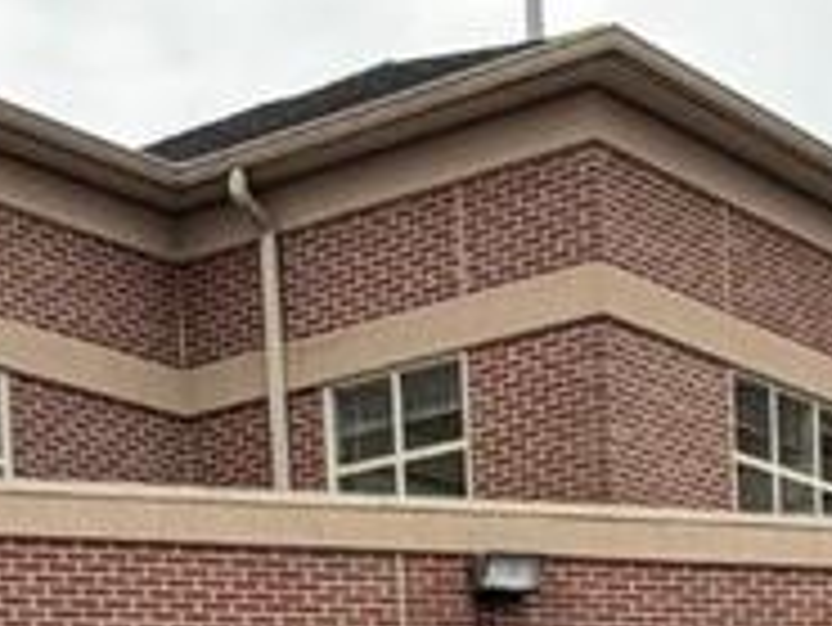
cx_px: 504
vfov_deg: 11.9
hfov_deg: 18.0
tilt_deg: -8.1
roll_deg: +3.8
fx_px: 2622
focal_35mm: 109
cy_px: 1329
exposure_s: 1/121
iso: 50
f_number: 2.2
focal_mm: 2.22
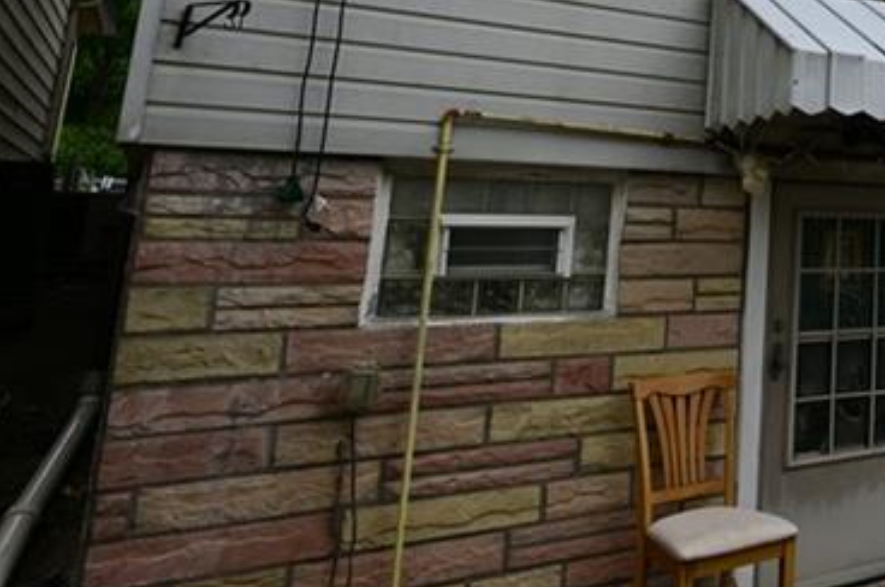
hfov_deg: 39.6
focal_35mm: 39
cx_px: 993
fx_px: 957
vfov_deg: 32.3
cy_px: 49
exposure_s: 1/160
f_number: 8
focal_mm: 14
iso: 100
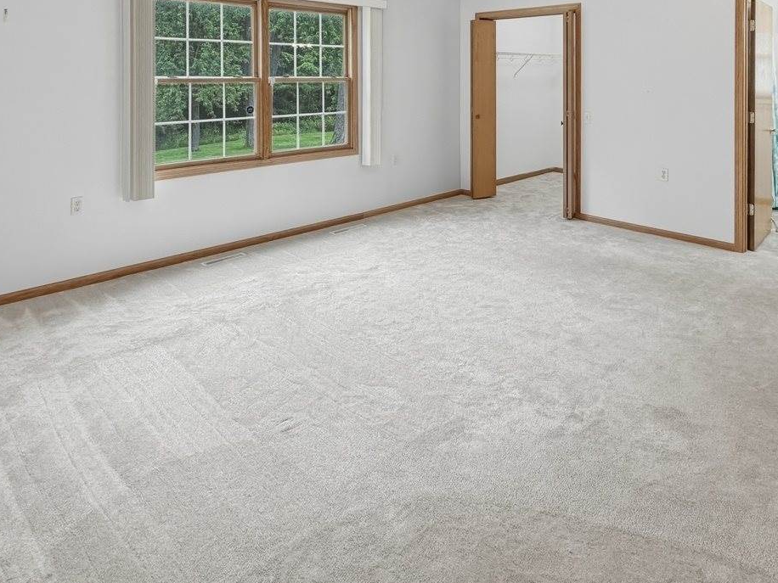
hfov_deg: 76.1
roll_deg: +0.8
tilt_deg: -5.7
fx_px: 494
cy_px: 131
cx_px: 437
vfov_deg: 57.3
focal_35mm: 22
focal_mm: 2.2
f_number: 2.2
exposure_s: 1/120
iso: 160
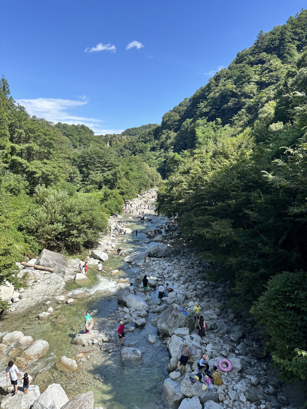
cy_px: 204
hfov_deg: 53.1
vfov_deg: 67.3
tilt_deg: -6.3
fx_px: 307
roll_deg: -2.0
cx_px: 154
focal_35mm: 26
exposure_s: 1/1812
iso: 50
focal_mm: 5.96
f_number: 1.6
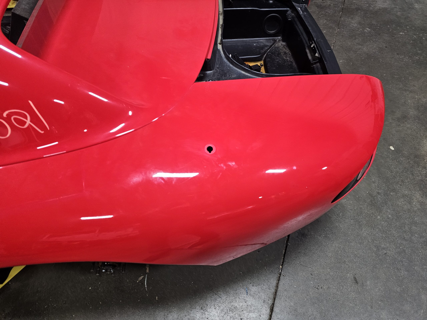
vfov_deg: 58.9
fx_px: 284
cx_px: 214
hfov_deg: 73.9
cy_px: 160
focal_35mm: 23
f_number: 1.7
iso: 320
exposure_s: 1/120
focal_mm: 6.3
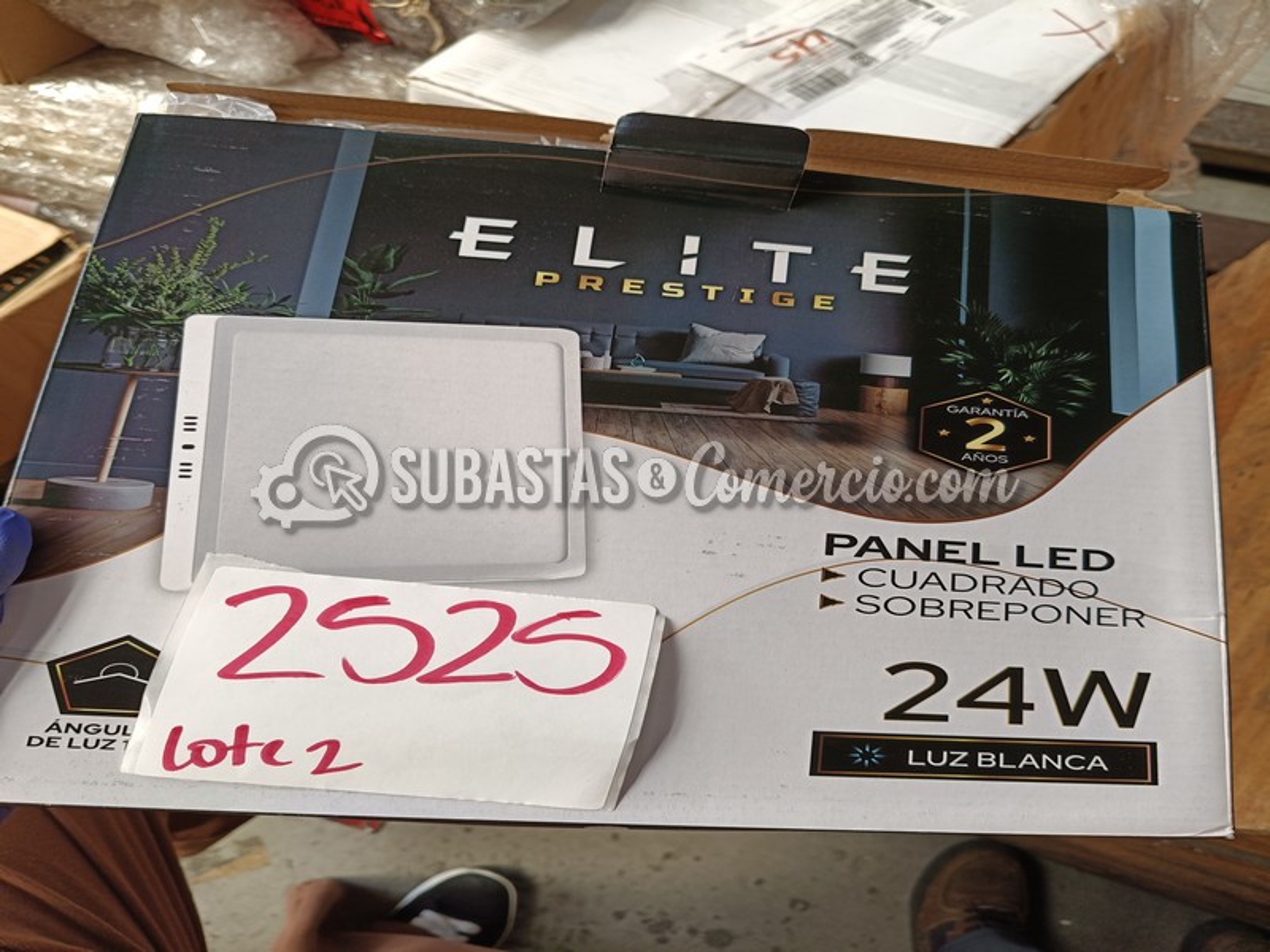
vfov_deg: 53.1
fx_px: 954
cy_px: 476
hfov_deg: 67.3
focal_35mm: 26
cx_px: 635
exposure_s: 1/120
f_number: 1.8
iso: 171
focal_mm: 4.84
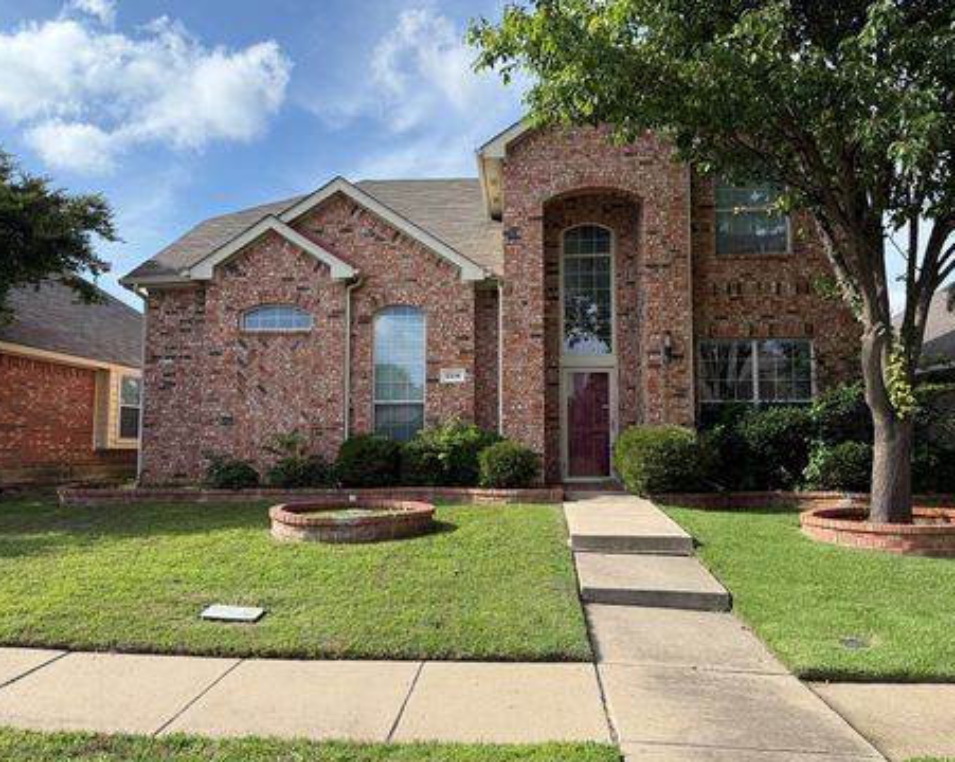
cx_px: 483
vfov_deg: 54.9
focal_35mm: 26
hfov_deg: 66.1
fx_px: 734
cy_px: 380
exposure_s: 1/4167
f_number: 1.78
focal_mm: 6.76
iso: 100
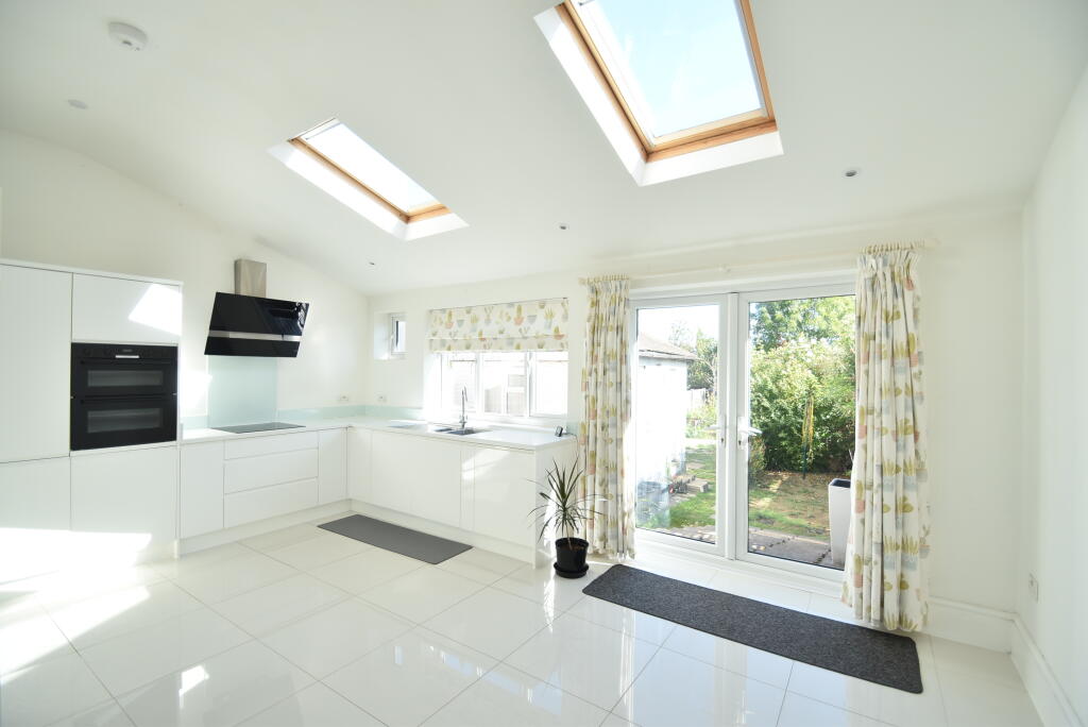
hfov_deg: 100.4
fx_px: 454
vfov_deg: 77.4
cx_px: 544
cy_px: 364
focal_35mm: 15
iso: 220
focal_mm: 10
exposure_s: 1/250
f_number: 8
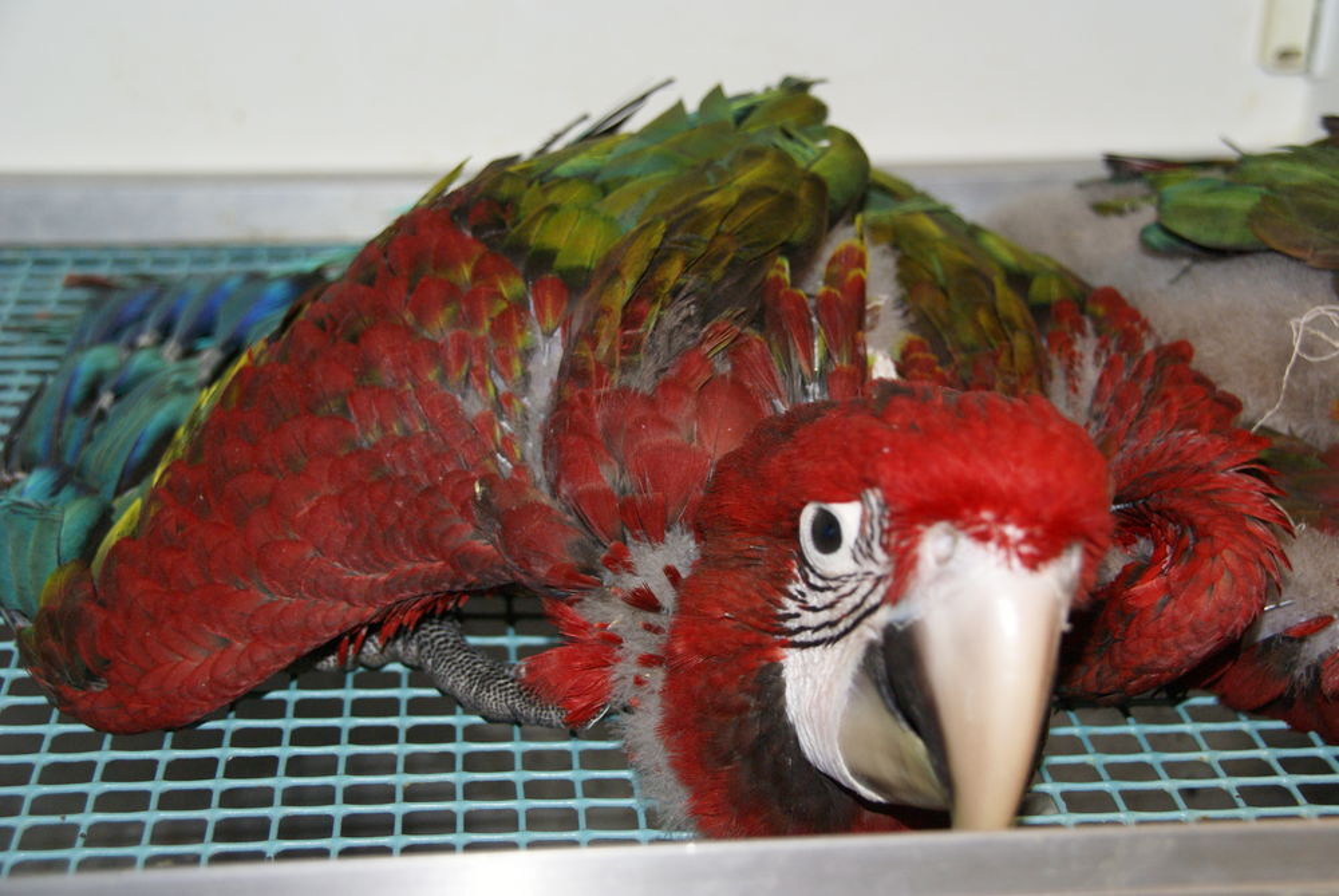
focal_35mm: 68
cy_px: 448
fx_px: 2513
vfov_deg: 20.2
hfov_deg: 29.8
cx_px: 670
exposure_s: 1/80
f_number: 5.6
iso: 400
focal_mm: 45
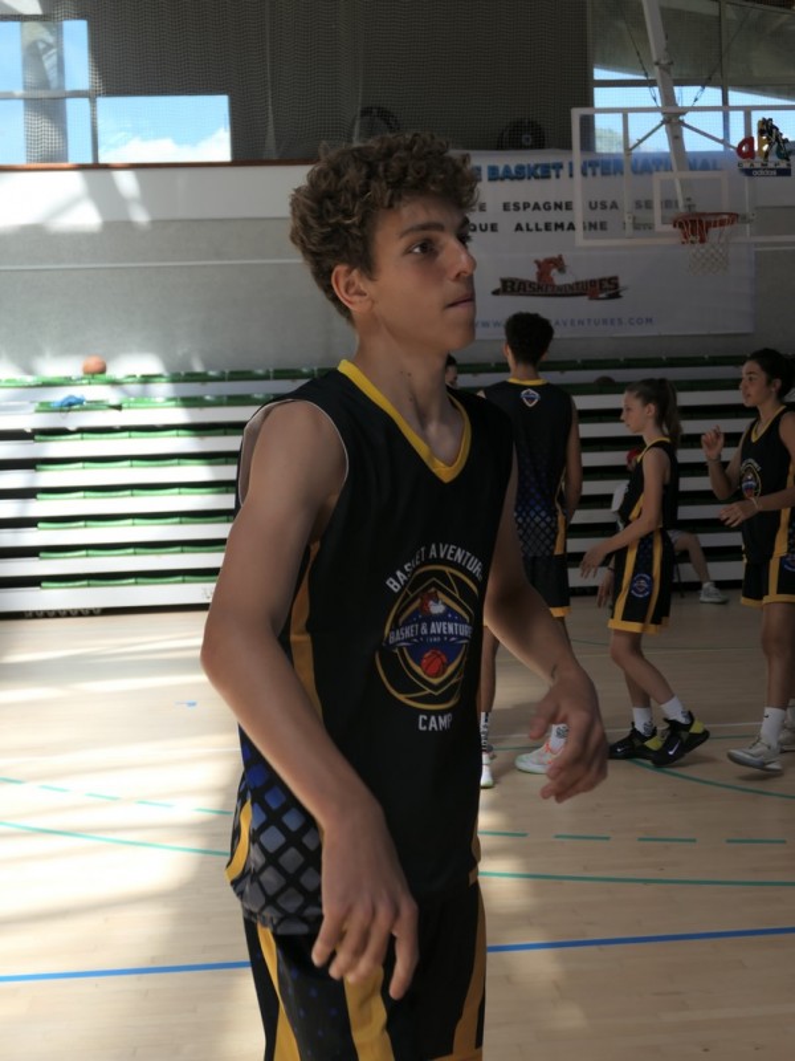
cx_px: 398
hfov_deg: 28.6
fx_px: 1562
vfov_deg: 37.5
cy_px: 530
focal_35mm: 51
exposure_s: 1/500
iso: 125
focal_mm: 17.2
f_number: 2.8
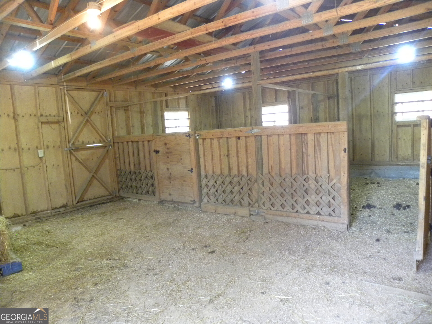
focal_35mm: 26
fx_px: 324
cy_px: 162
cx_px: 216
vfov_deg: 53.1
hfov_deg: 67.3
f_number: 2.8
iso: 400
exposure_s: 1/37.3
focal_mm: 4.6
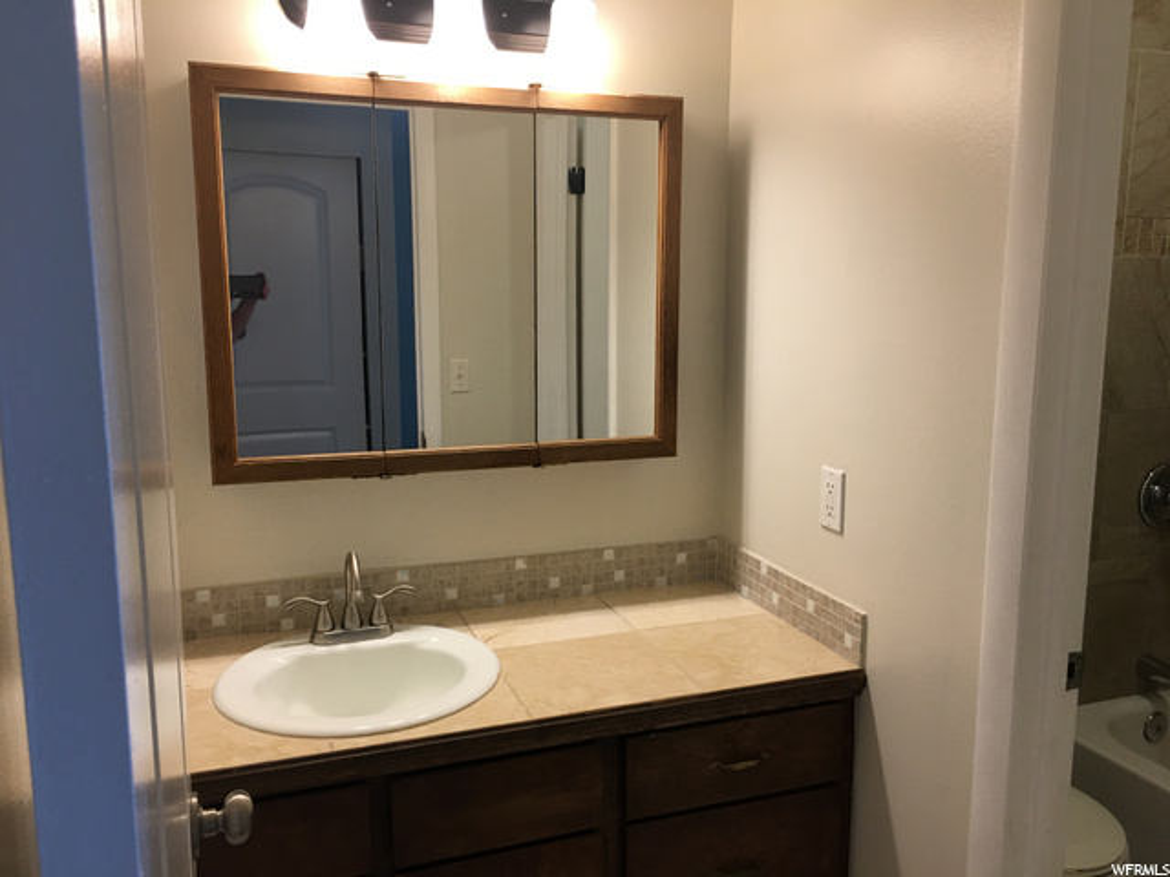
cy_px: 438
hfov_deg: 61.7
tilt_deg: -8.2
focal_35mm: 29
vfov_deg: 48.2
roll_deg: +0.1
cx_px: 585
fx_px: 980
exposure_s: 1/30
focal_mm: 4.15
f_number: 2.2
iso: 40
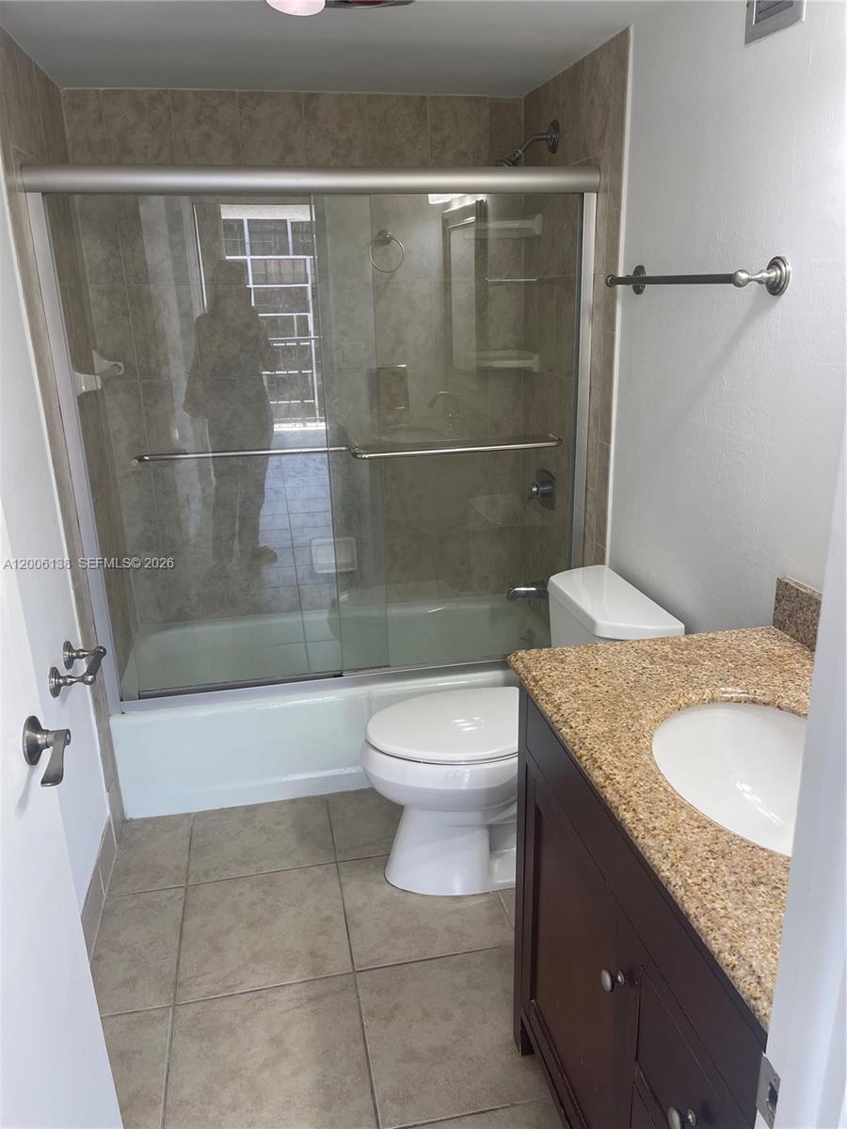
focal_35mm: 25
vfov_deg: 69.4
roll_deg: +1.2
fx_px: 816
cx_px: 424
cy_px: 564
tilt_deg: -18.1
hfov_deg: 54.9
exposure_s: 1/120
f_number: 1.6
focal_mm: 5.1
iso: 100
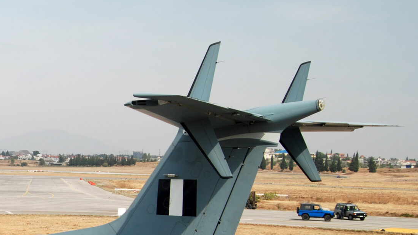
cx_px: -62
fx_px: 898
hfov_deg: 24.2
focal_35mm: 81
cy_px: 219
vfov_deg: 14.7
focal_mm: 22
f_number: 6.3
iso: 100
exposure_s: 1/160
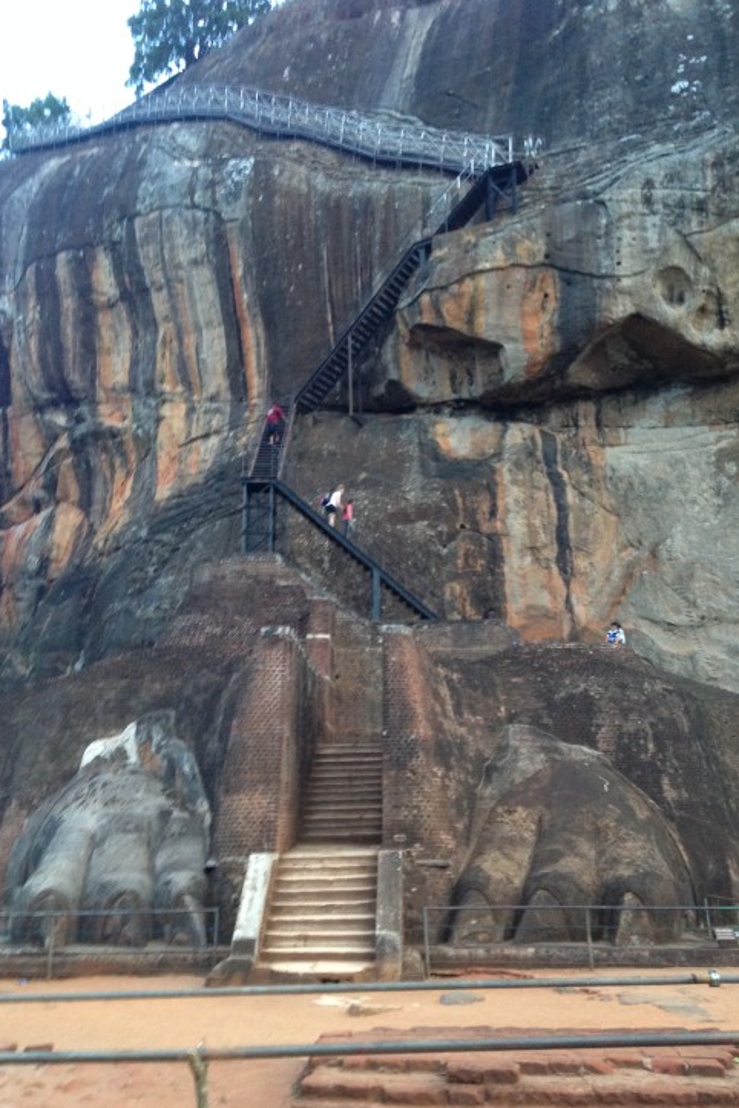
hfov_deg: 37.8
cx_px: 360
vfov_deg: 54.4
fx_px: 1078
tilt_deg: +16.4
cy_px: 554
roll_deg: -2.3
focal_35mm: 35
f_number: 2.4
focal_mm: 4.12
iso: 250
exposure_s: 1/20
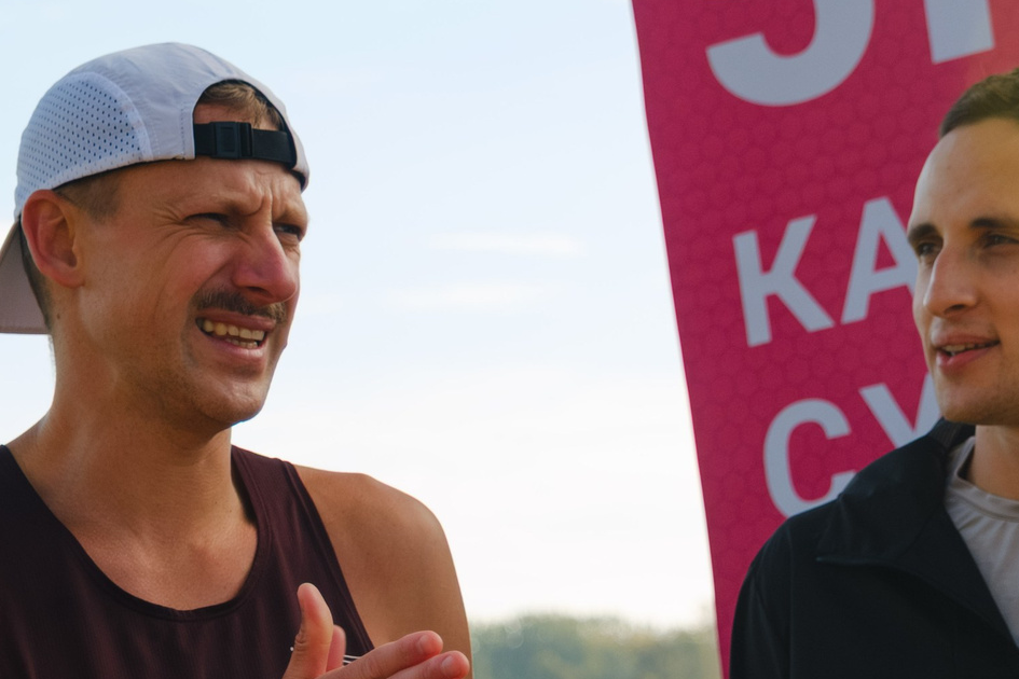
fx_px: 3679
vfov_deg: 10.5
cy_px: 571
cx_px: 543
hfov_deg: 15.8
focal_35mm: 130
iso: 500
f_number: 2.8
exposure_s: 1/320
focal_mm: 32.1
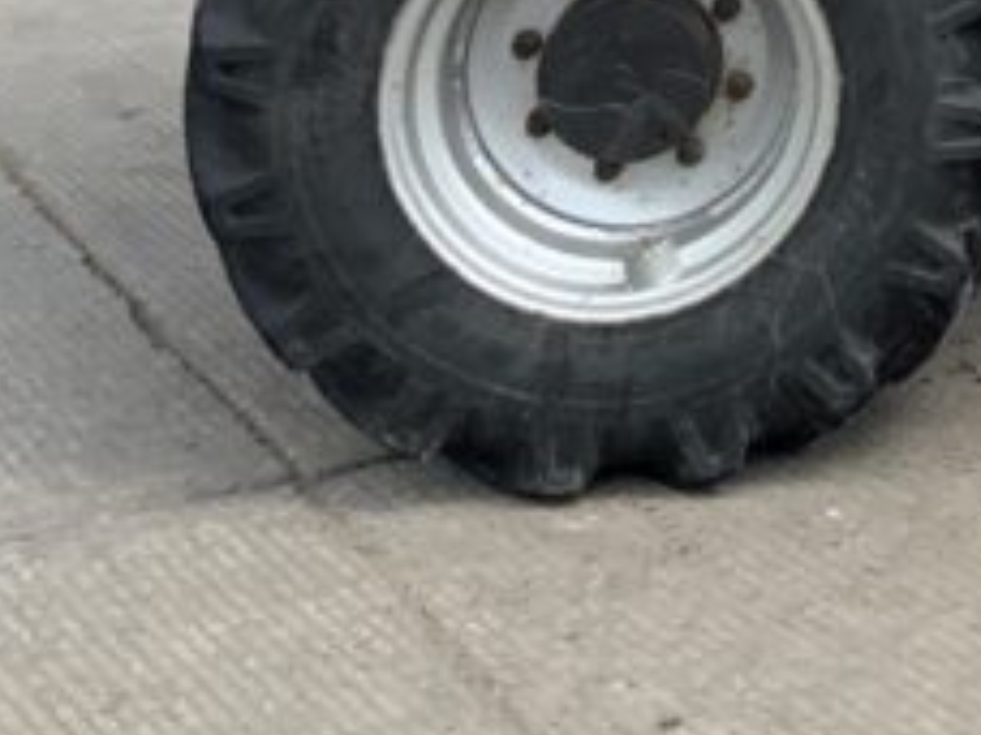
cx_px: 1734
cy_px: -722
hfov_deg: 13.7
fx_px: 3684
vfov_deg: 10.5
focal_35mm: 130
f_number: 1.8
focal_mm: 3
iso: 16
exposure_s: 1/829
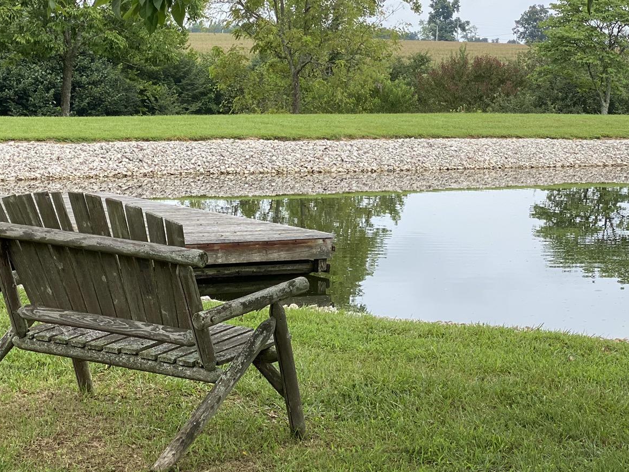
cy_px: 77
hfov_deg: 21.5
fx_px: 1654
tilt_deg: +0.5
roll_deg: -1.5
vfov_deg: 16.1
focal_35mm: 91
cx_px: 321
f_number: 2
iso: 20
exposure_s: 1/623
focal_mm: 6
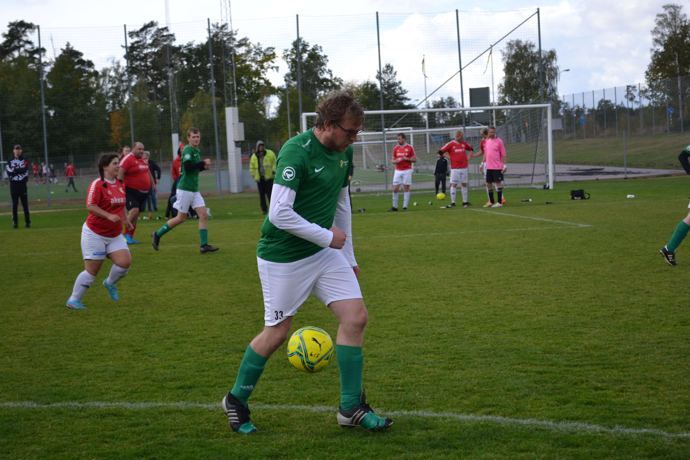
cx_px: 345
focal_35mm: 82
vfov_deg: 16.6
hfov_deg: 24.6
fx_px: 1581
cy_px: 230
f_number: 5.6
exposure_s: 1/800
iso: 400
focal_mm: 55
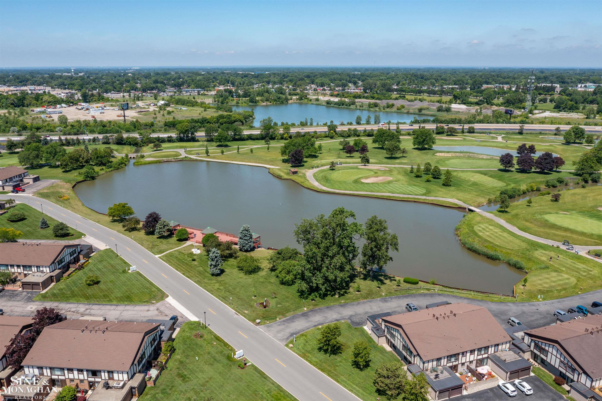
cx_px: 301
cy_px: 200
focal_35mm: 28
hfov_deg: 65.5
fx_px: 468
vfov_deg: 46.4
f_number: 5.6
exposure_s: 1/500
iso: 100
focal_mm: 10.26
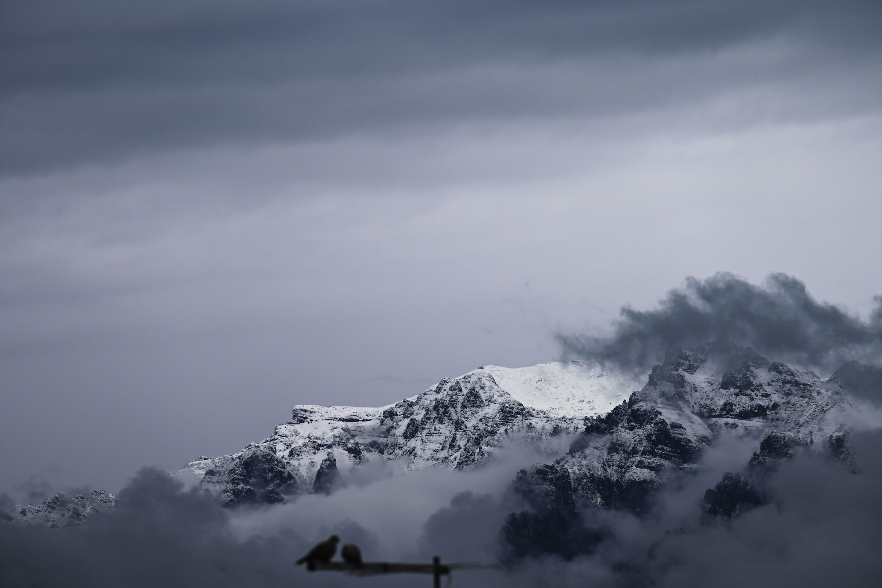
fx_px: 9187
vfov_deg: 3.7
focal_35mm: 375
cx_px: 441
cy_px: 294
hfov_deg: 5.5
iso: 100
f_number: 9
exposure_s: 1/160
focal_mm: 250
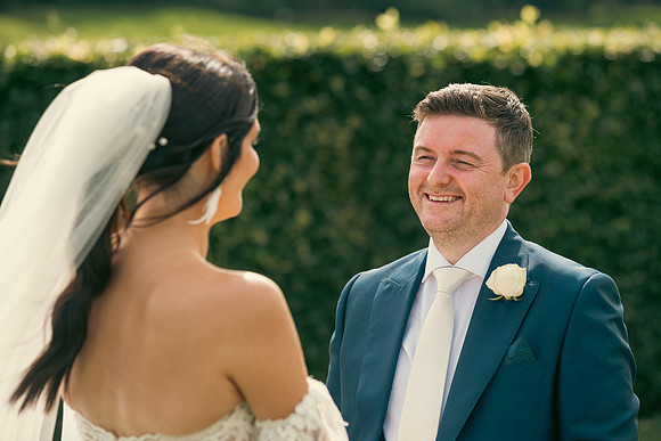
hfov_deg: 17.1
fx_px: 2204
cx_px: 330
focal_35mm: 120
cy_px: 220
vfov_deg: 11.4
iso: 100
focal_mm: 120
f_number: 3.5
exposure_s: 1/250
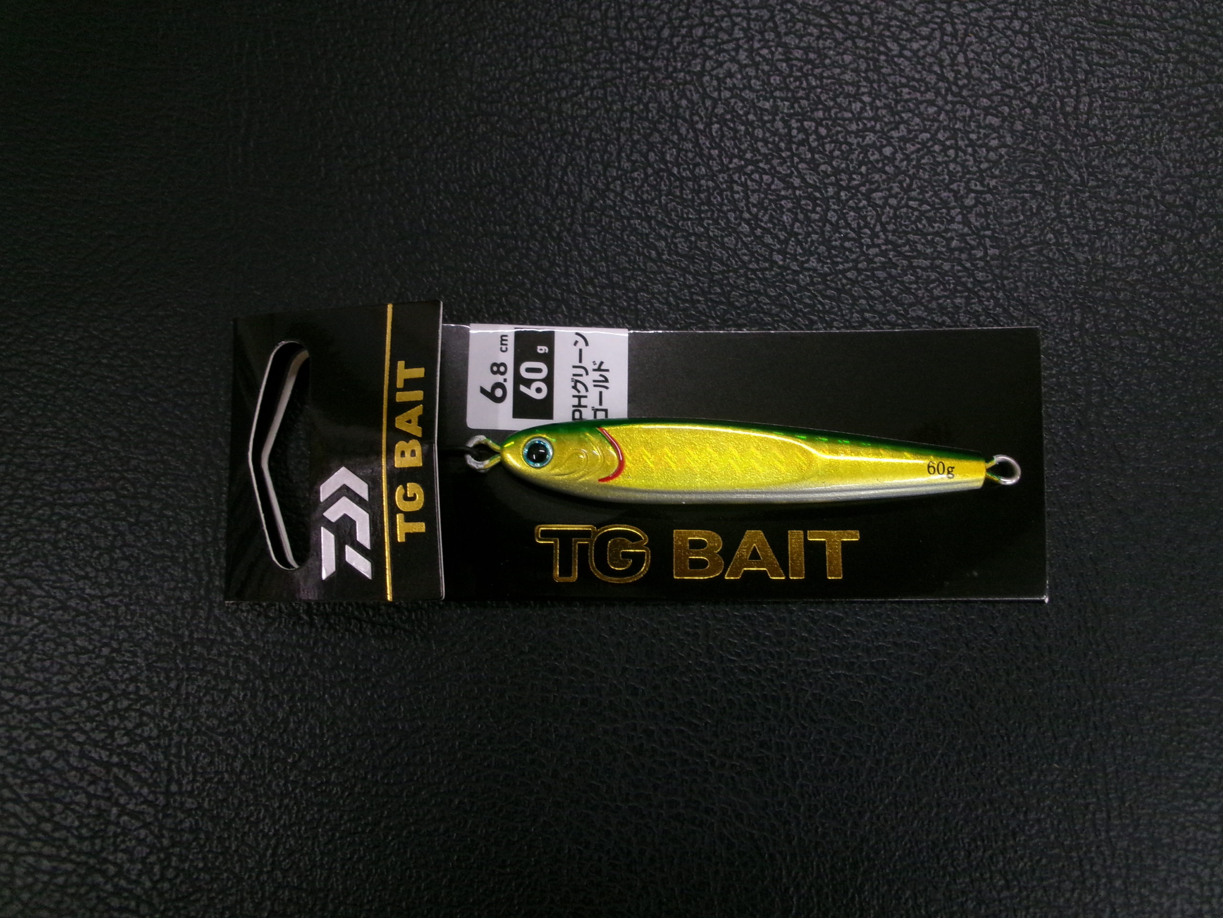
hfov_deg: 63.4
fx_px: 989
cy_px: 459
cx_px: 612
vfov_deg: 49.7
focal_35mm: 28
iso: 400
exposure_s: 1/34
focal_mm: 5.1
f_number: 3.9
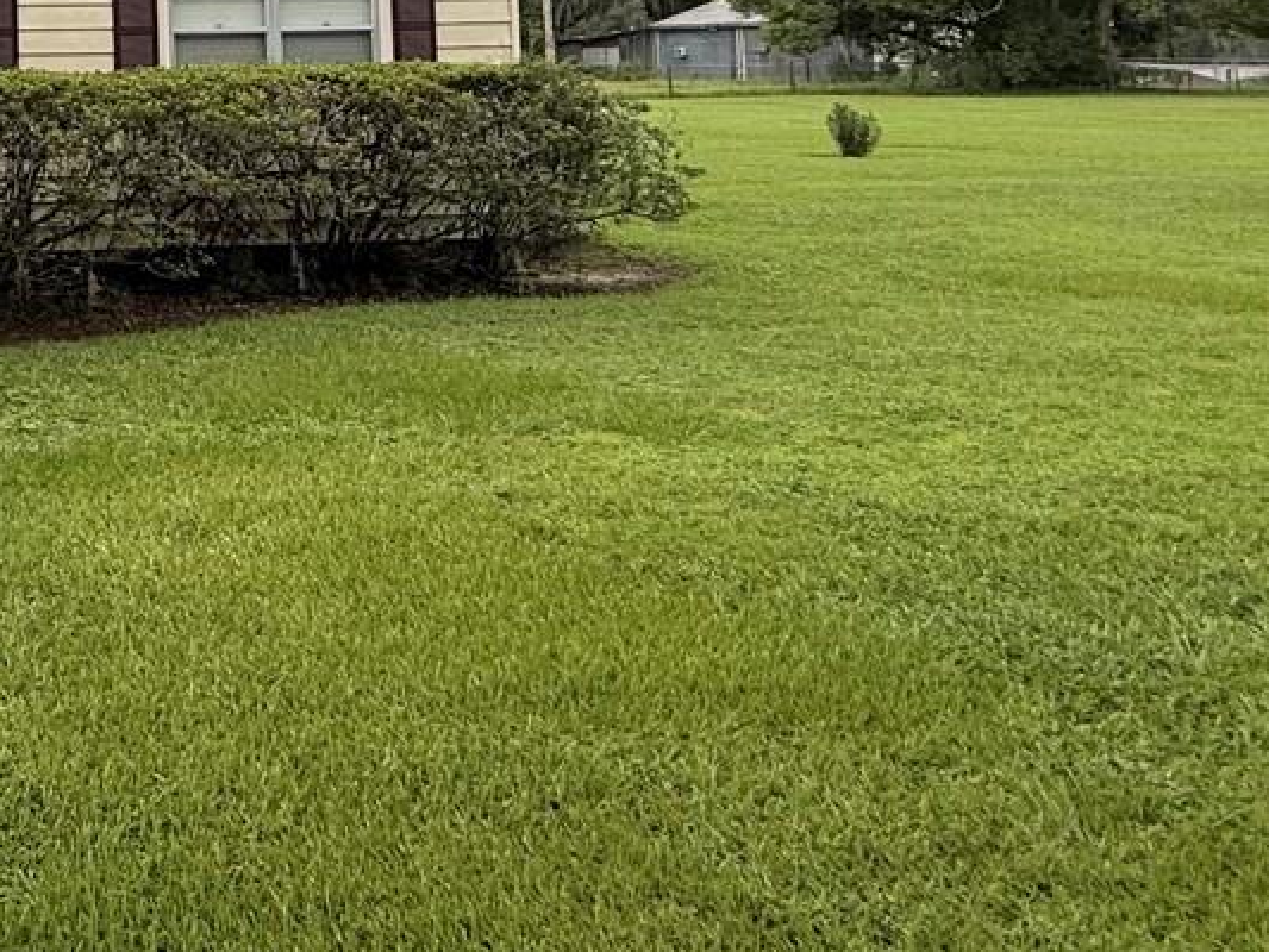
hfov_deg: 33.3
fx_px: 1540
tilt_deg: +2.1
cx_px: -369
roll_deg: +0.5
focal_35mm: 42
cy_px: 7
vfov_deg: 31.8
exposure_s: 1/482
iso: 50
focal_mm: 2.22
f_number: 2.2
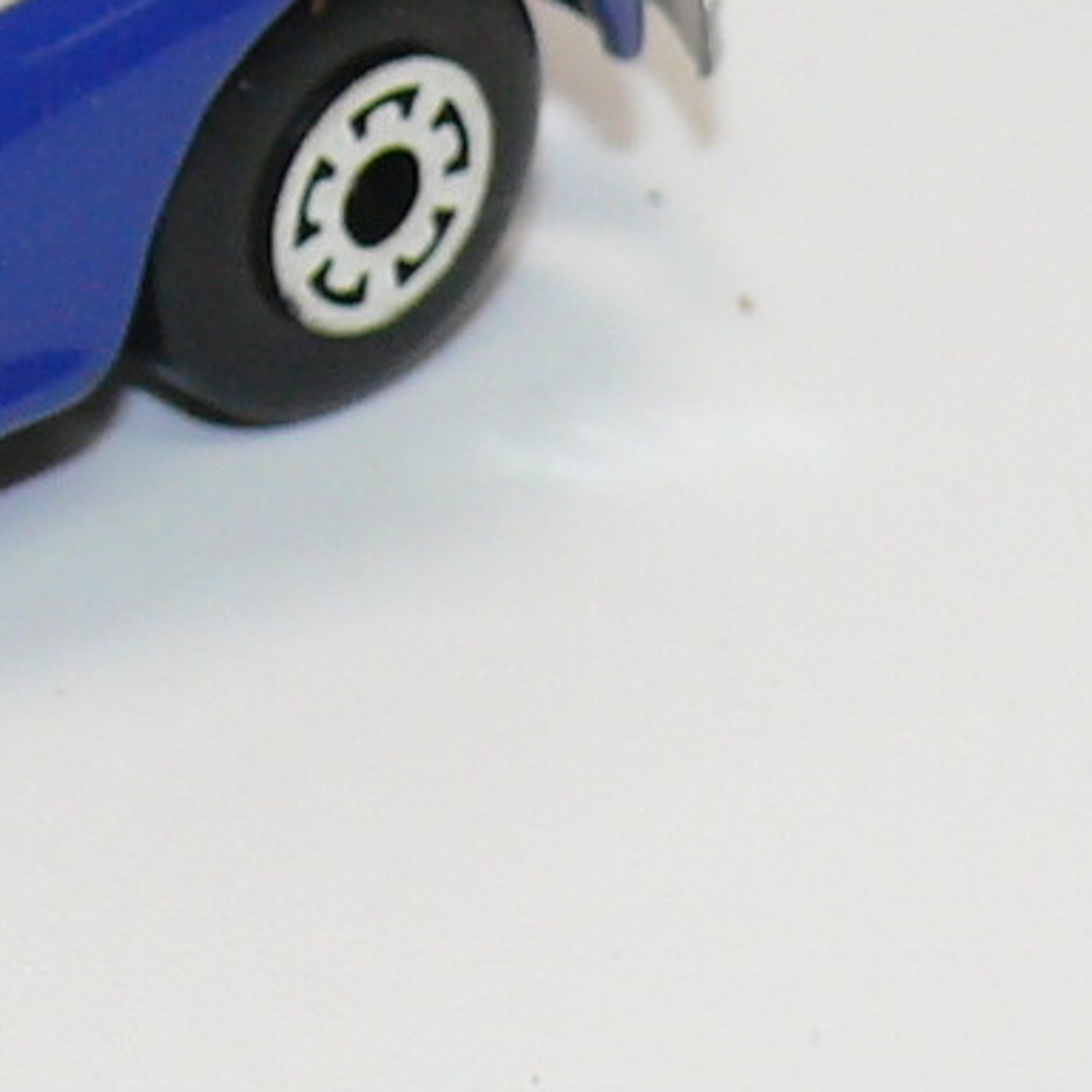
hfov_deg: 4.6
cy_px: -11
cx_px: -1021
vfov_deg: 4.6
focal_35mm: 379
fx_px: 13527
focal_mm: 13.5
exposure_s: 1/30
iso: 100
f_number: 4
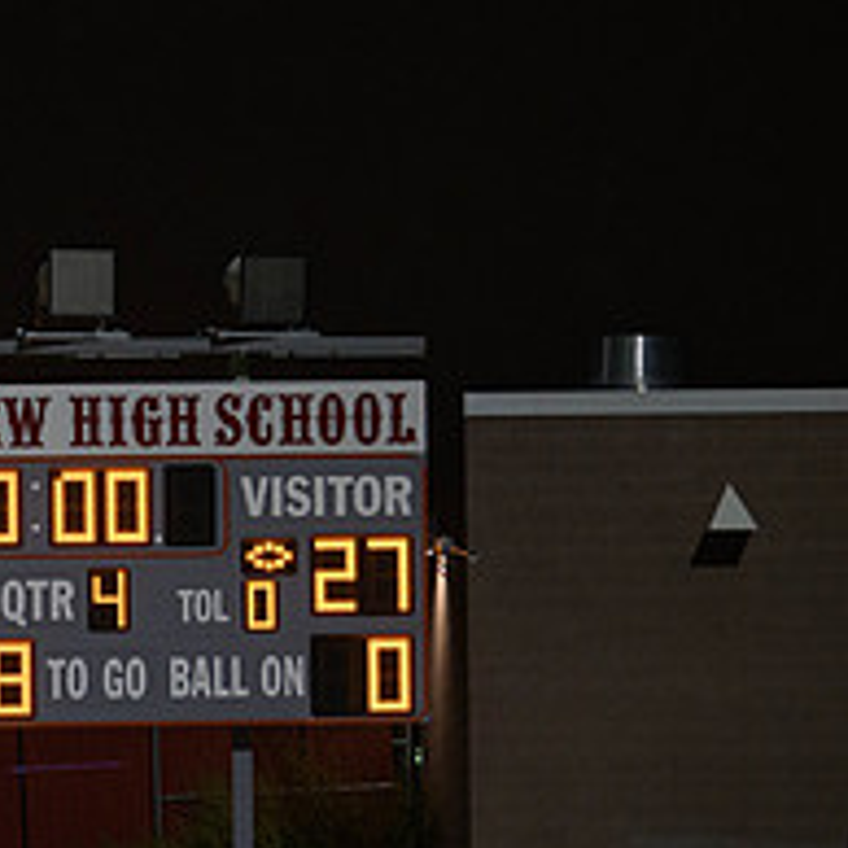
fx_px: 9174
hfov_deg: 5.3
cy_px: 658
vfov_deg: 5.3
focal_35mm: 331
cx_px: 22
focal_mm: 130
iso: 2500
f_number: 2.8
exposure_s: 1/200
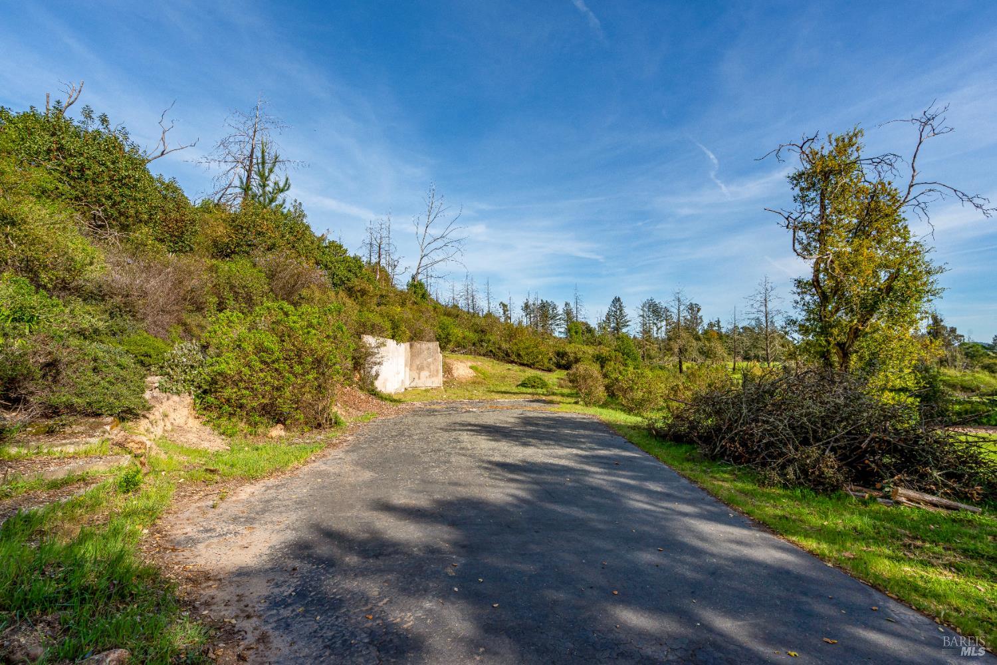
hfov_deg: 96.7
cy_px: 332
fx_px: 443
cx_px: 498
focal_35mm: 16
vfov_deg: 73.7
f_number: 11
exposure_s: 1/500
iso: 400
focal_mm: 16
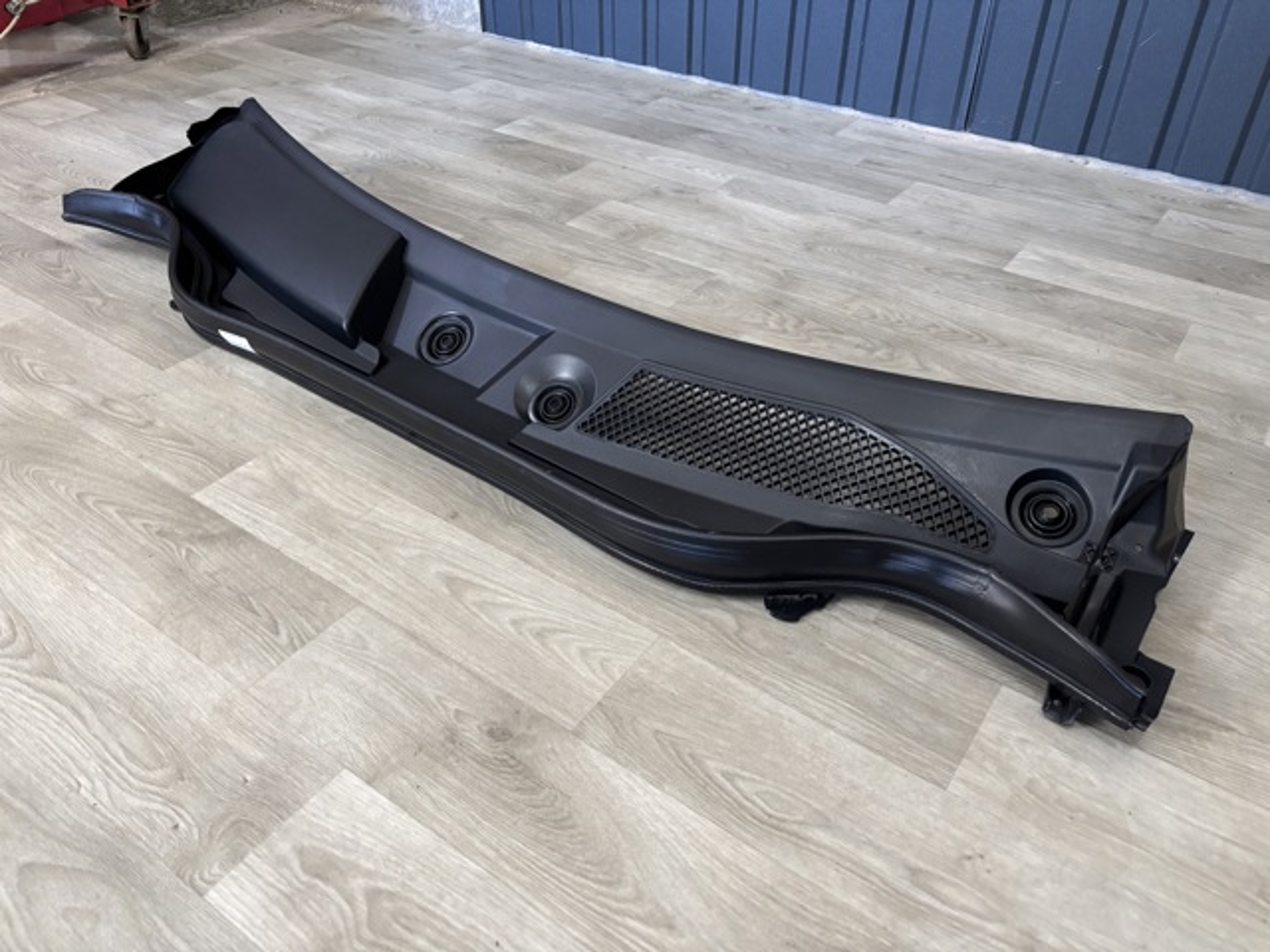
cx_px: 635
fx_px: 954
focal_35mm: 26
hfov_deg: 67.3
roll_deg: +0.5
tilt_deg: -37.8
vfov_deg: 53.1
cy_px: 476
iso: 250
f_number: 1.6
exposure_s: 1/60
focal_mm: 5.96
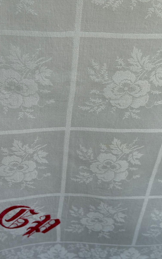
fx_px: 360
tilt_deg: -40.4
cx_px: 69
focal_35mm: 51
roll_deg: -3.0
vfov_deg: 39.6
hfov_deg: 25.3
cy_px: 129
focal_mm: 6.76
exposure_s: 1/205
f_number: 1.78
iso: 50
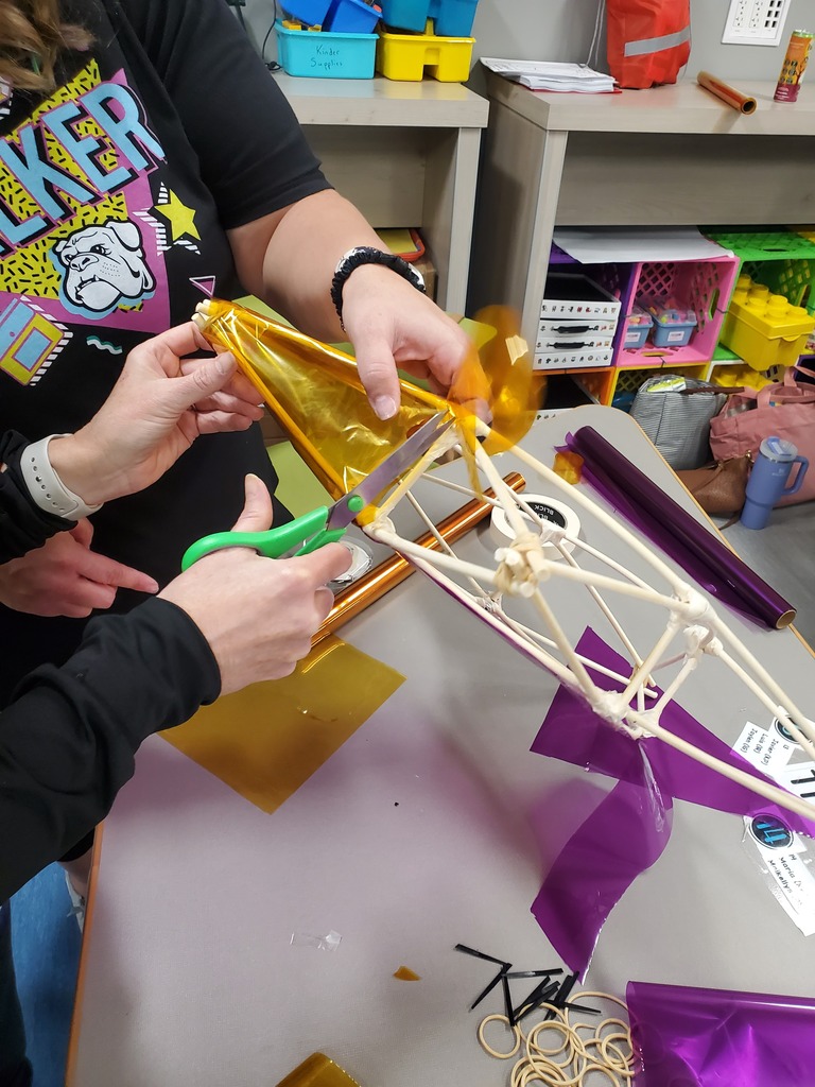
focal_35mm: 26
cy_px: 544
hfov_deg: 53.1
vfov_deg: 67.3
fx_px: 816
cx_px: 408
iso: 320
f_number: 2.4
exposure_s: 1/40
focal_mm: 4.3
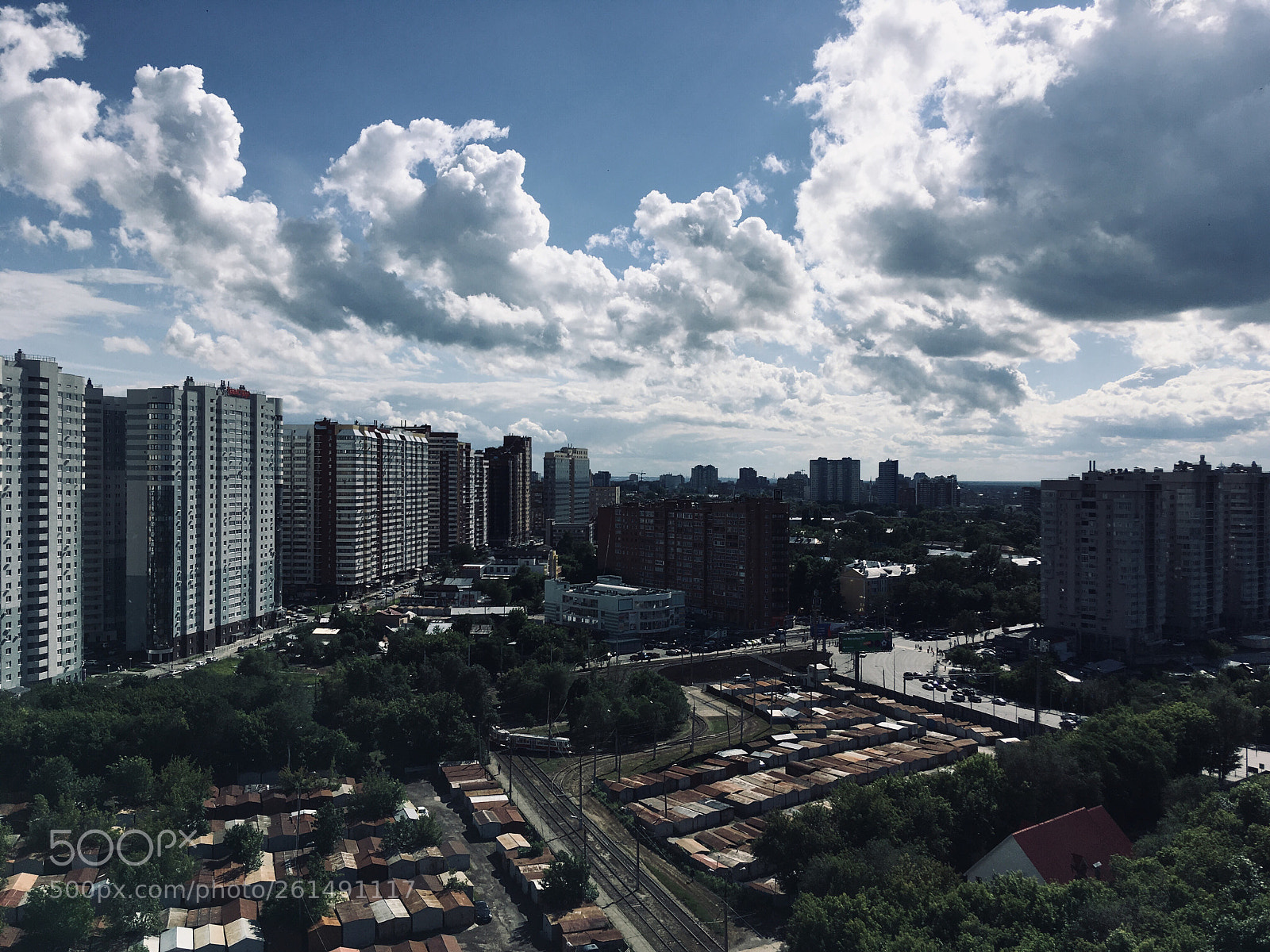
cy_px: 476
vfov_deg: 48.2
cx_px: 635
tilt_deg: -1.5
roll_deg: +0.2
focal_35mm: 29
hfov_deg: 61.7
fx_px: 1064
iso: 25
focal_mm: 4.15
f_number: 2.2
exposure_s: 1/4049
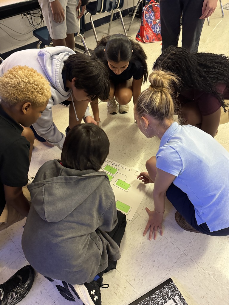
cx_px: 114
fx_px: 212
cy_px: 152
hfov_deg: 56.8
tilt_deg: -47.7
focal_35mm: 24
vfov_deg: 71.6
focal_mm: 6.76
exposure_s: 1/42
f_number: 1.78
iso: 800
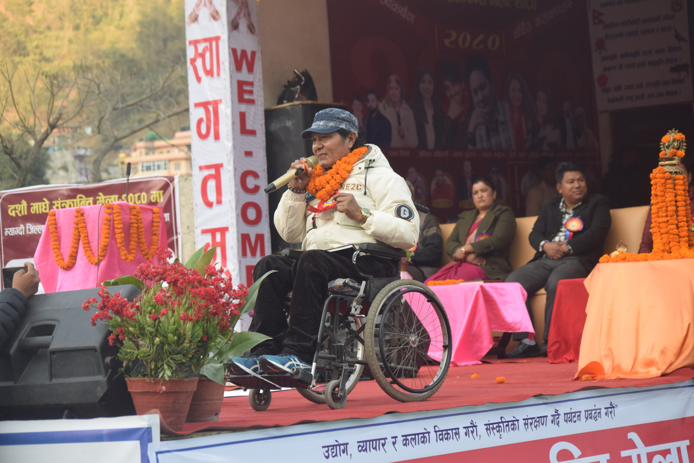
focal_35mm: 93
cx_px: 347
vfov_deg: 14.7
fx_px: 1793
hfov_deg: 21.9
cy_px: 232
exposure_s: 1/320
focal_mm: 62
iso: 400
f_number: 4.5
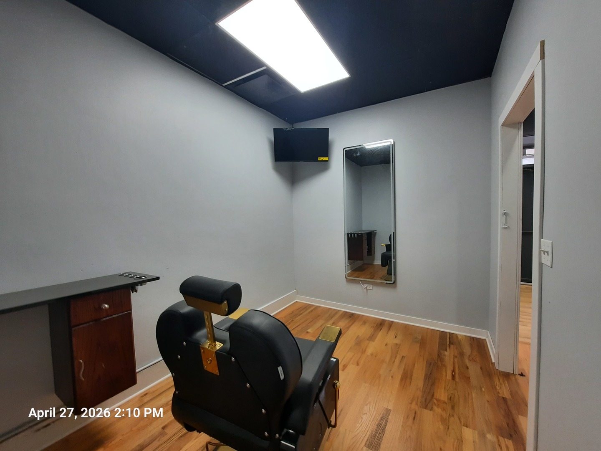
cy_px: 226
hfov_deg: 106.2
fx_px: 226
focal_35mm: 13
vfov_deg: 89.9
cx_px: 300
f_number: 2.2
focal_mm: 1.74
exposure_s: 1/40
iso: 80
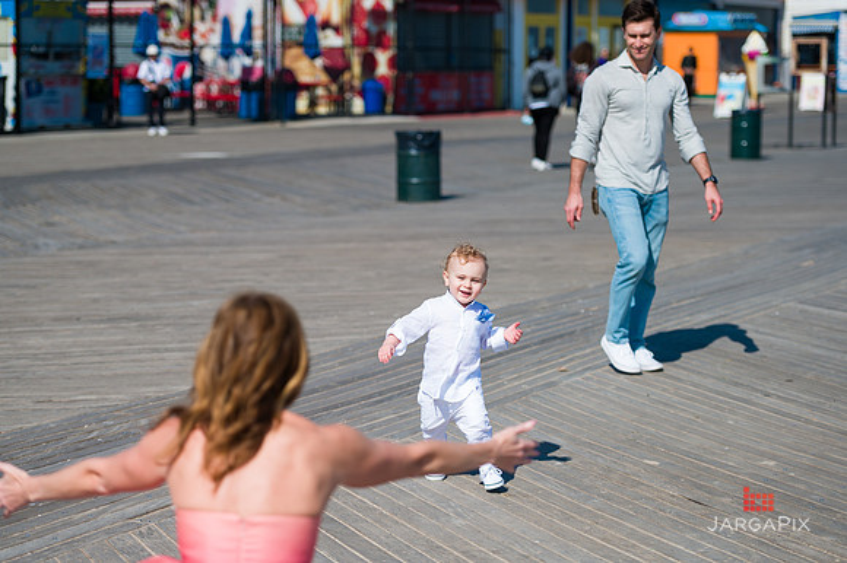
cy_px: 282
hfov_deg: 22.2
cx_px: 424
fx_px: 2163
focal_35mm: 92
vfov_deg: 14.8
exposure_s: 1/6400
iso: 200
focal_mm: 92
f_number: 3.2
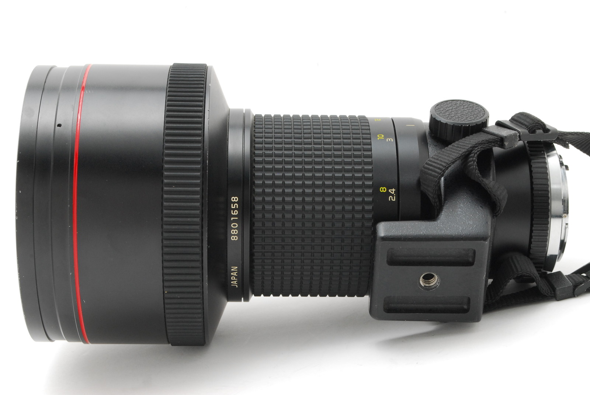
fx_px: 1354
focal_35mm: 82
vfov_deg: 16.6
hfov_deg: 24.6
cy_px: 198
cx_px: 295
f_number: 18
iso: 500
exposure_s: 1/125
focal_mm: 55
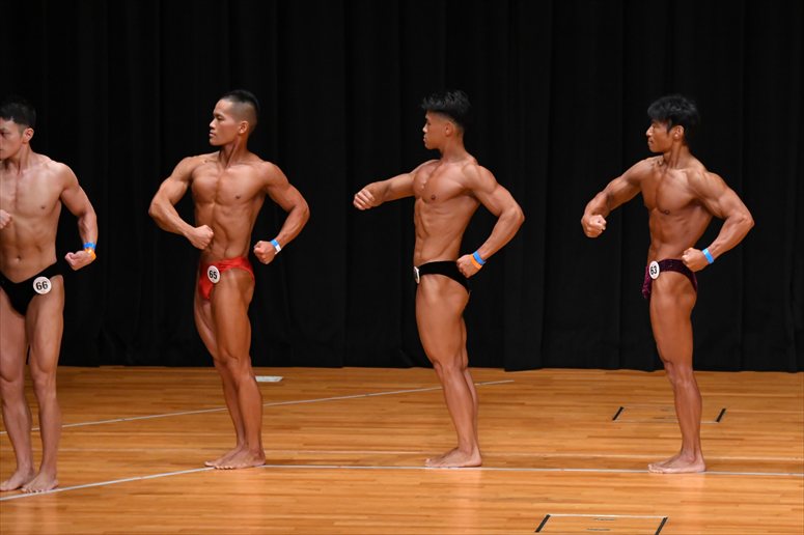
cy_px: 268
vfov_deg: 5.7
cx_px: 402
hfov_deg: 8.6
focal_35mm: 240
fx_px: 5357
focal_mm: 160
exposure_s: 1/400
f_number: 5.6
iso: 3200
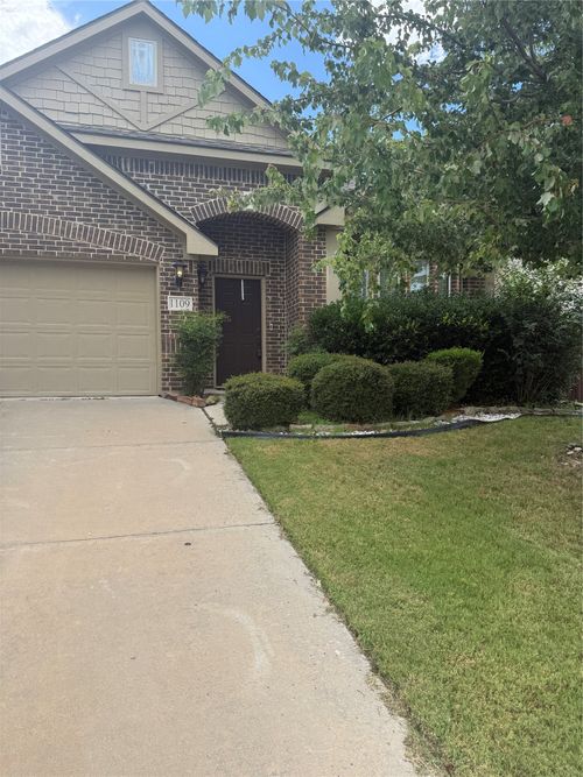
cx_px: 292
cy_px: 388
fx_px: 539
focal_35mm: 24
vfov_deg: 71.6
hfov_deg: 56.8
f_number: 1.78
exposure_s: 1/1812
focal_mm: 6.76
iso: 80
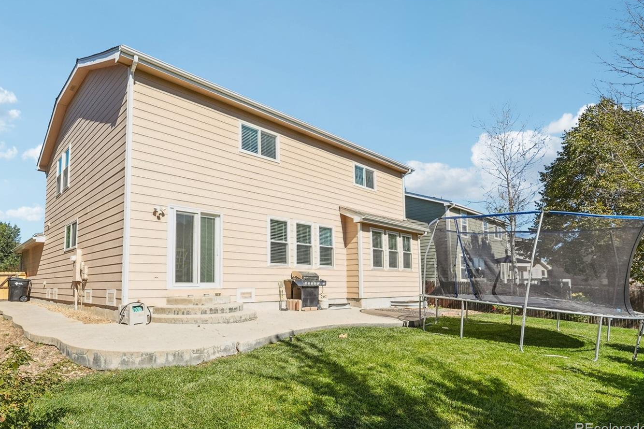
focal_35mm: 18
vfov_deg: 67.0
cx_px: 267
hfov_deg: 89.2
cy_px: 181
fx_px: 322
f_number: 8
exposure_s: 1/640
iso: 800
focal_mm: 10
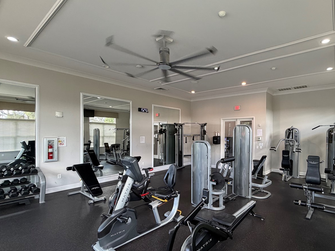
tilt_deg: -1.1
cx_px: 207
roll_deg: -0.4
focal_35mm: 19
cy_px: 136
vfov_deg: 68.5
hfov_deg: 83.3
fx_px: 184
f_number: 2.2
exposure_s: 1/60
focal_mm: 2.22
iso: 200
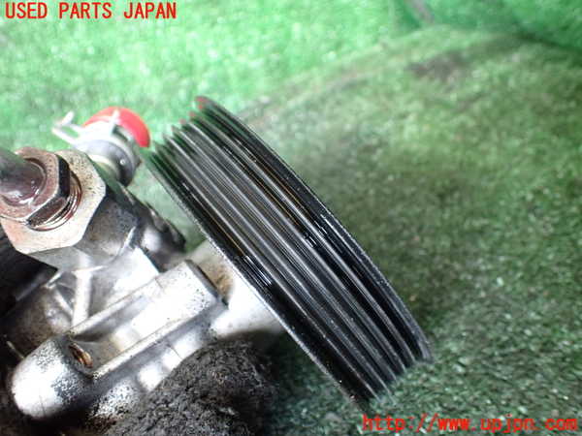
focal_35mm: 30
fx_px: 504
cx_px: 291
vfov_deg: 46.8
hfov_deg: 60.0
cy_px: 218
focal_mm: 5.4
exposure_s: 1/80
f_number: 2.3
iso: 800
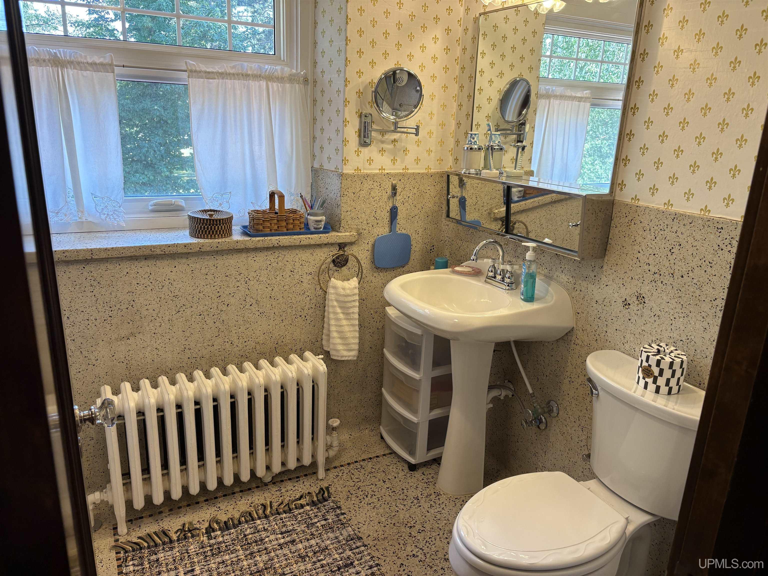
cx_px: 384
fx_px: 577
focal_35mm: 26
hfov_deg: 67.3
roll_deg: -1.6
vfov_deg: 53.1
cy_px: 288
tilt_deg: -16.6
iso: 80
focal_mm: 5.96
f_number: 1.6
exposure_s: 1/60
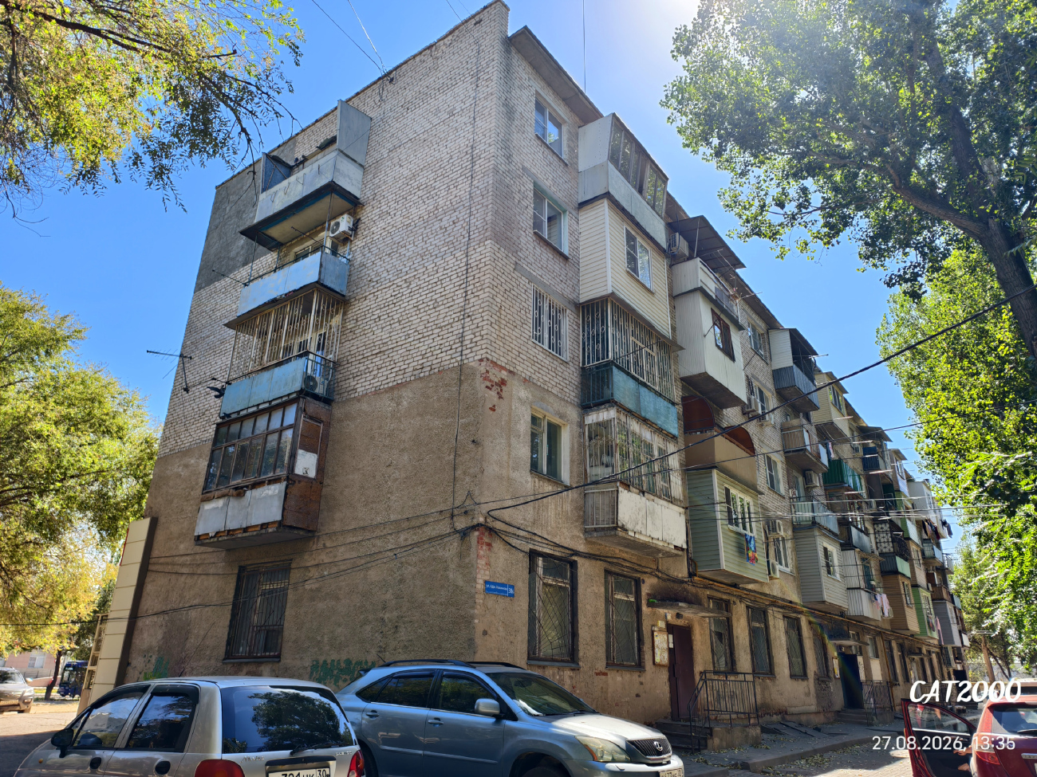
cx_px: 518
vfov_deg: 58.9
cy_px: 388
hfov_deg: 73.9
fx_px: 689
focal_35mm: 23
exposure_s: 1/1083
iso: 72
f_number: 1.57
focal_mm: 6.54
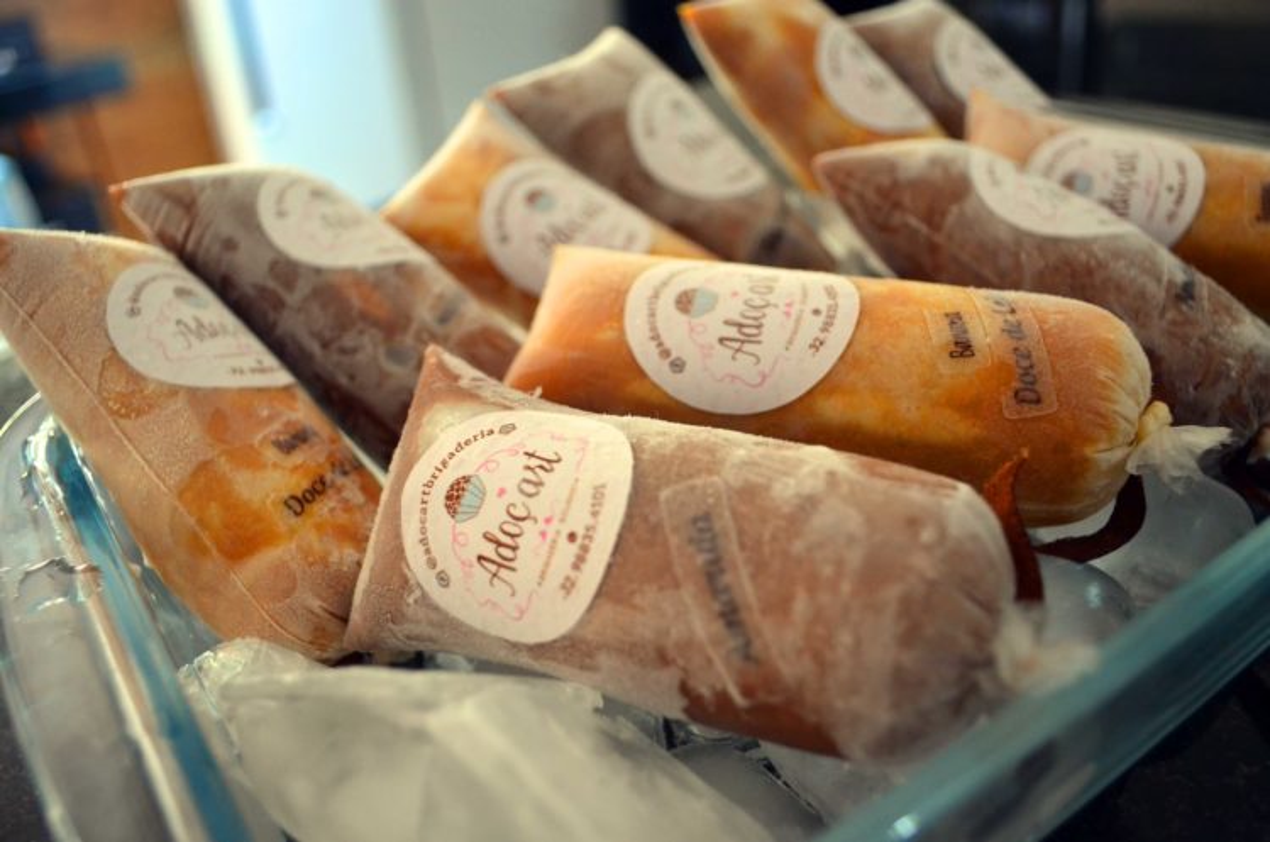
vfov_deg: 43.4
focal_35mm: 30
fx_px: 1056
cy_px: 421
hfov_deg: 62.0
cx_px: 635
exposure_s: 1/60
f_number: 3.8
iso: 1250
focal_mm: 20
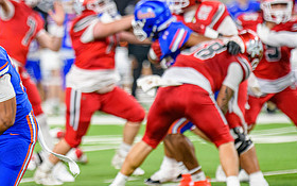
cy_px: 86
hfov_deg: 4.0
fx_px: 4274
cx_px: 76
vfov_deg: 2.5
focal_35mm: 528
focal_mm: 250
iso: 1000
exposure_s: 1/400
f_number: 2.8
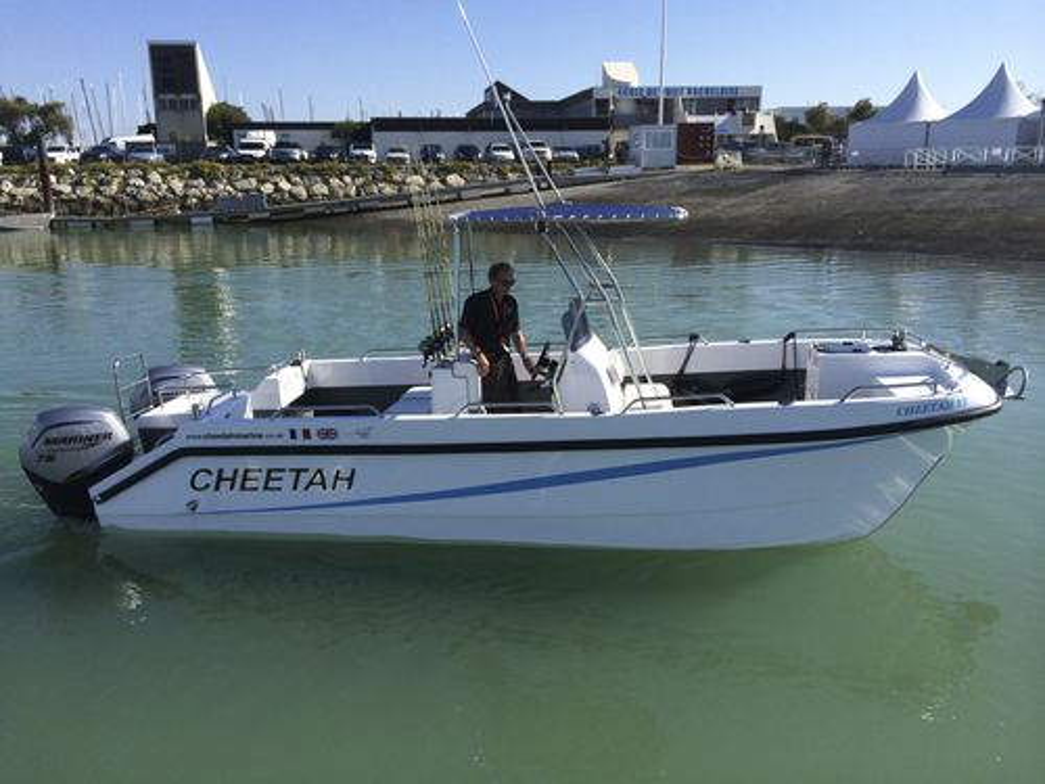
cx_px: 522
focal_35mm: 30
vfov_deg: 46.8
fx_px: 906
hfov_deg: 60.0
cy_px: 392
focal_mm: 4.12
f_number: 2.2
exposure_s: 1/2283
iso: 40
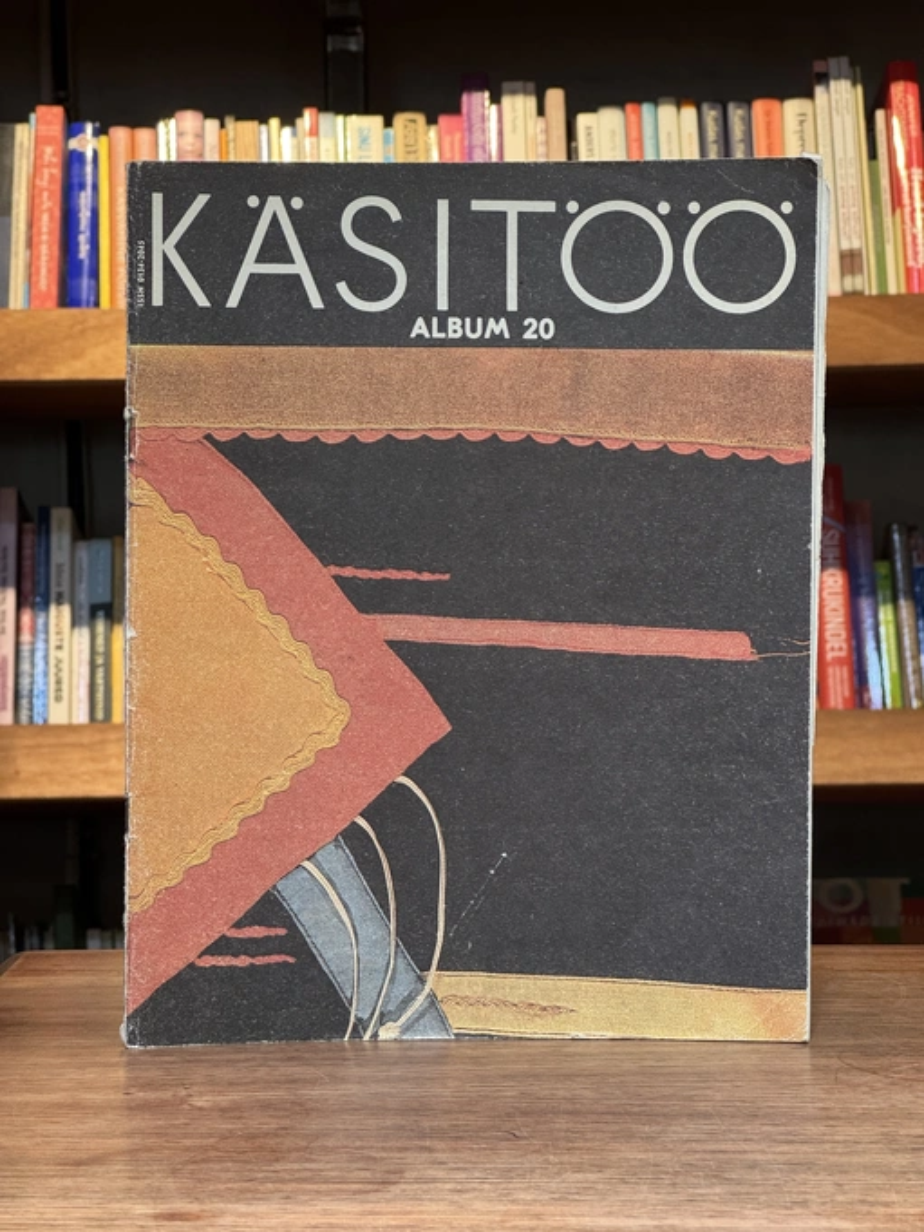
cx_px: 462
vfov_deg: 25.3
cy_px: 616
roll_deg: +0.8
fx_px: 2740
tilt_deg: -1.0
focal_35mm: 77
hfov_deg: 19.1
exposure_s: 1/84
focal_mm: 9
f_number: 2.8
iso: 250
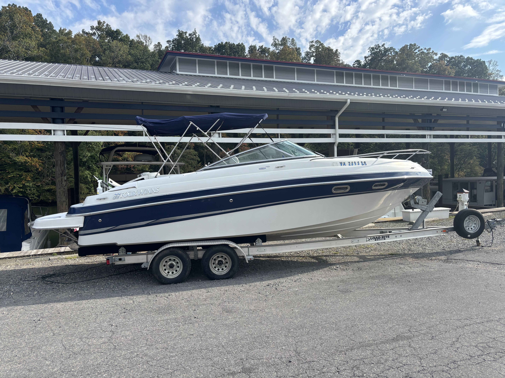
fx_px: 379
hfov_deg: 67.3
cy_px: 189
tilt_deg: -2.8
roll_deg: +1.7
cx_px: 252
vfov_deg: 53.1
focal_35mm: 26
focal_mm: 5.96
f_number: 1.6
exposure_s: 1/1912
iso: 50
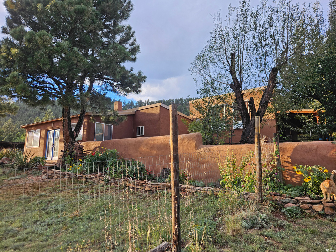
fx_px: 223
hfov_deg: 73.9
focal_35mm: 23
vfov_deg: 58.9
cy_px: 126
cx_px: 168
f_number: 1.8
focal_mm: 5.4
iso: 32
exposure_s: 1/180
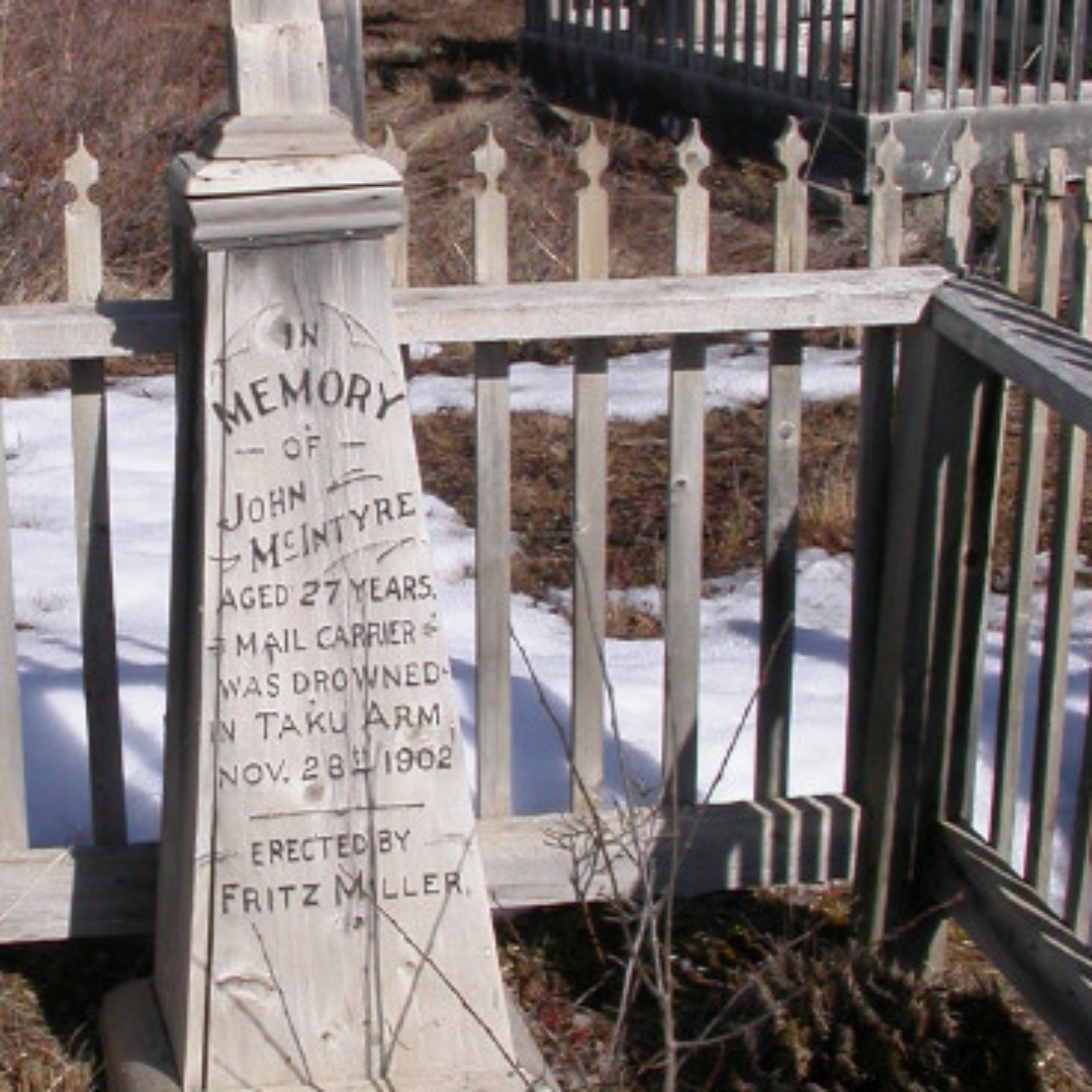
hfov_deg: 20.2
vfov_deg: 20.4
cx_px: 231
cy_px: 540
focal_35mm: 85
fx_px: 3034
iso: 100
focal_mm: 7.85
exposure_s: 1/492
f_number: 7.5
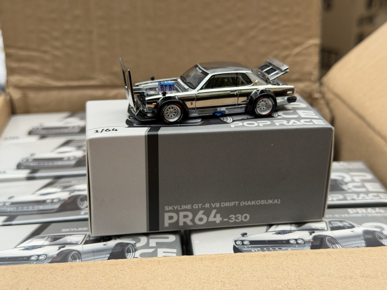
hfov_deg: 39.7
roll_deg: +0.4
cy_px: 145
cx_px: 194
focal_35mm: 48
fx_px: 537
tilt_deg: -23.7
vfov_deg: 30.3
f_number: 1.78
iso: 64
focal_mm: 6.76
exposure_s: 1/223
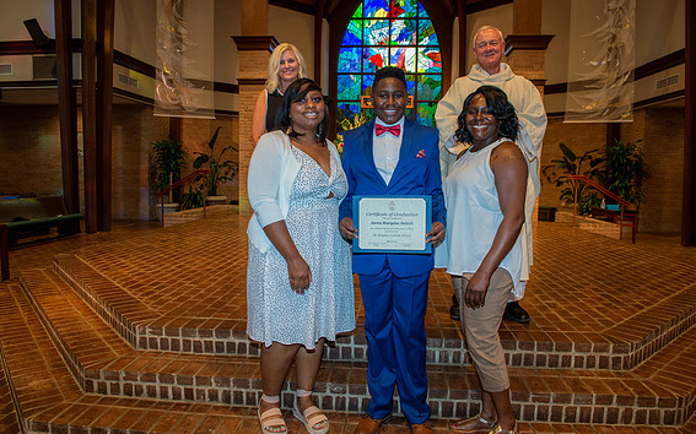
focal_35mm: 25
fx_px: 474
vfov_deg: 49.2
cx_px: 347
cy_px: 213
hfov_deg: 72.6
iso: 2000
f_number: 5.6
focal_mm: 24
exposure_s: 1/125
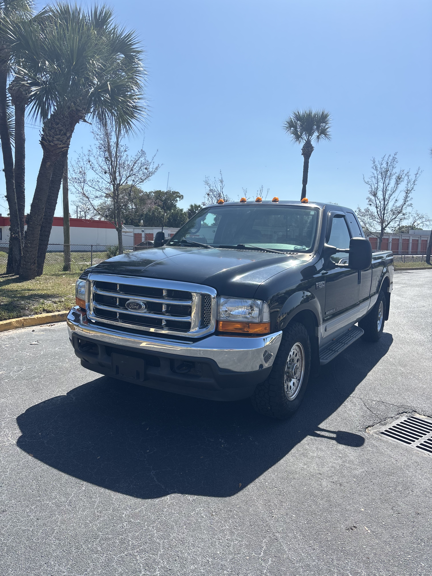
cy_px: 288
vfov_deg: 67.3
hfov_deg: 53.1
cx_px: 216
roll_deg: -1.3
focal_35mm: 26
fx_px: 433
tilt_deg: -3.5
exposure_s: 1/4082
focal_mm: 5.96
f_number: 1.6
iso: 50
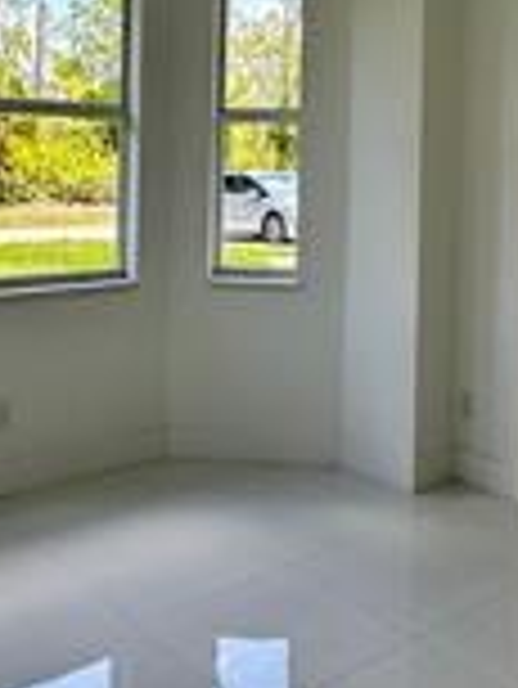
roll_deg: -1.4
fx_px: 877
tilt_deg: +2.4
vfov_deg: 41.6
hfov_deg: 32.8
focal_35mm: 44
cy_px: 171
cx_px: 302
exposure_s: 1/120
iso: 50
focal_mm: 2.22
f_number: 2.2
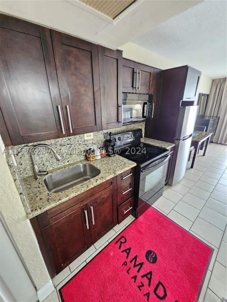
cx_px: 114
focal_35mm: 13
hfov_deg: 89.9
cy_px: 151
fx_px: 114
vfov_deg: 106.2
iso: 800
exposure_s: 1/24
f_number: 2.2
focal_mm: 1.74
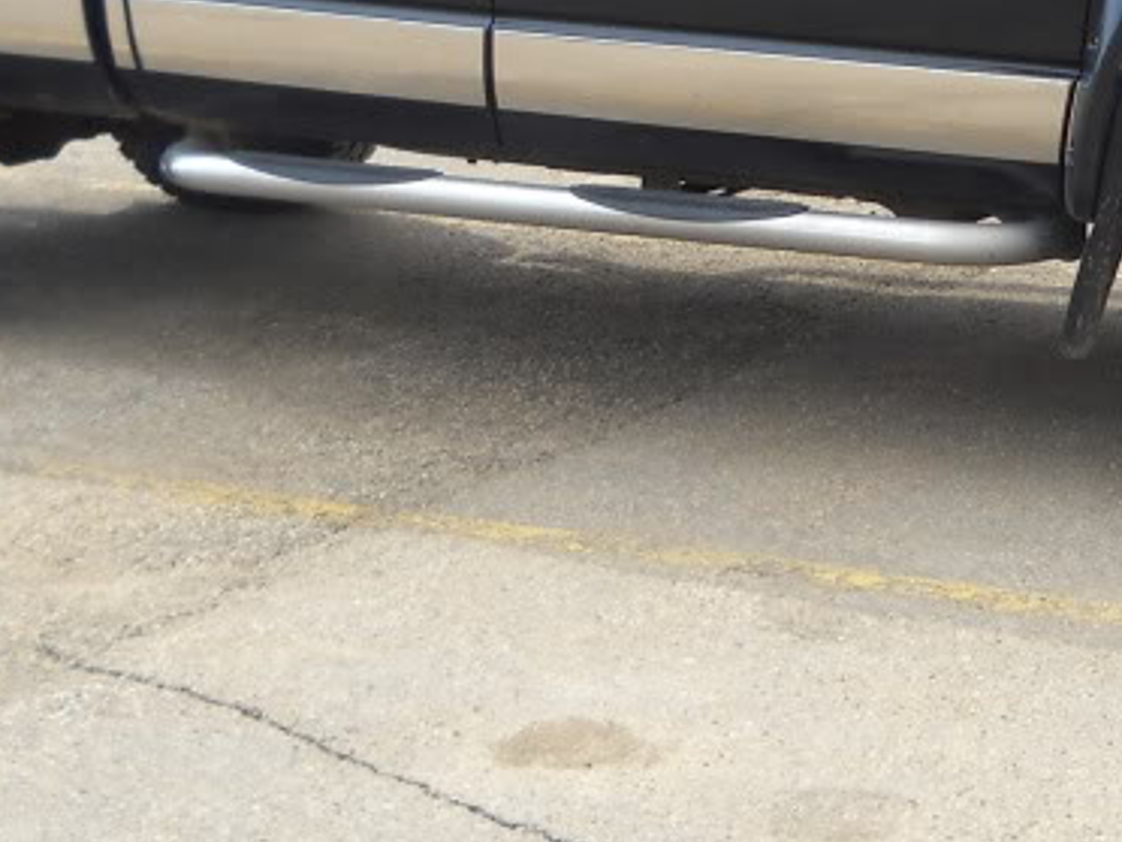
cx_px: 736
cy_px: -27
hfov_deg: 17.4
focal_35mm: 113
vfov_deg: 12.9
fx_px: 3663
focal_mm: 6.7
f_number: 3.1
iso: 64
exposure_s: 1/296
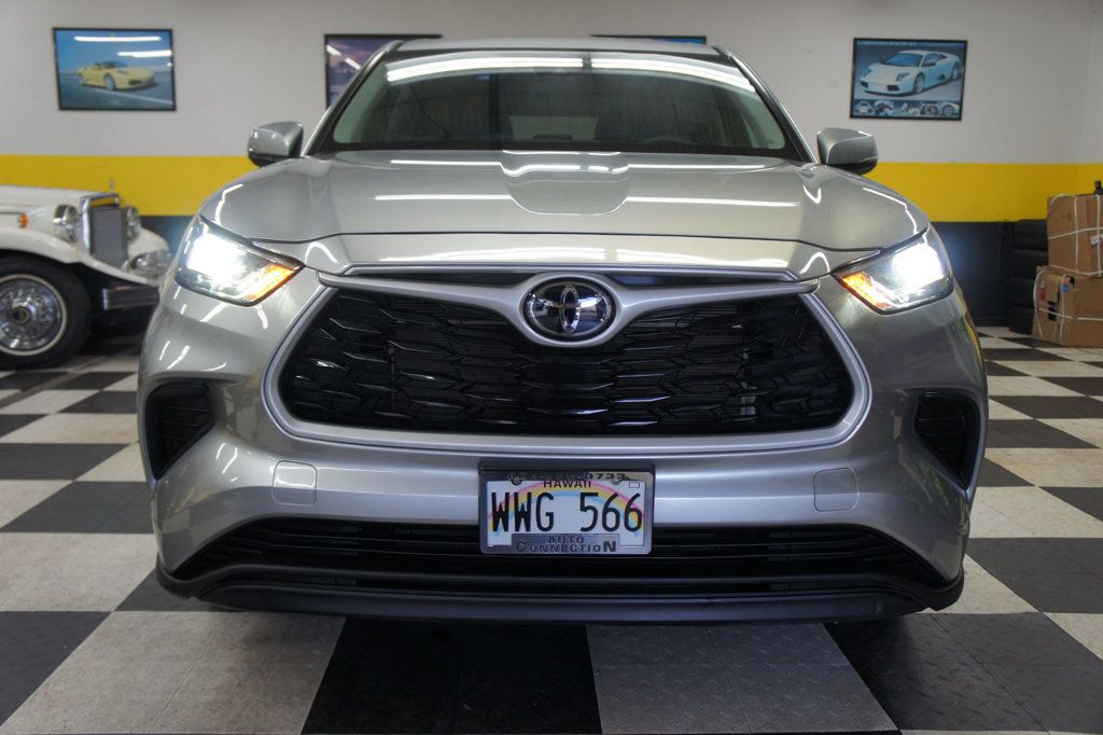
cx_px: 552
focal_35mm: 32
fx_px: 965
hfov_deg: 59.5
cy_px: 368
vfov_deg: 41.7
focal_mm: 21
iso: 200
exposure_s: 1/40
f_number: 4
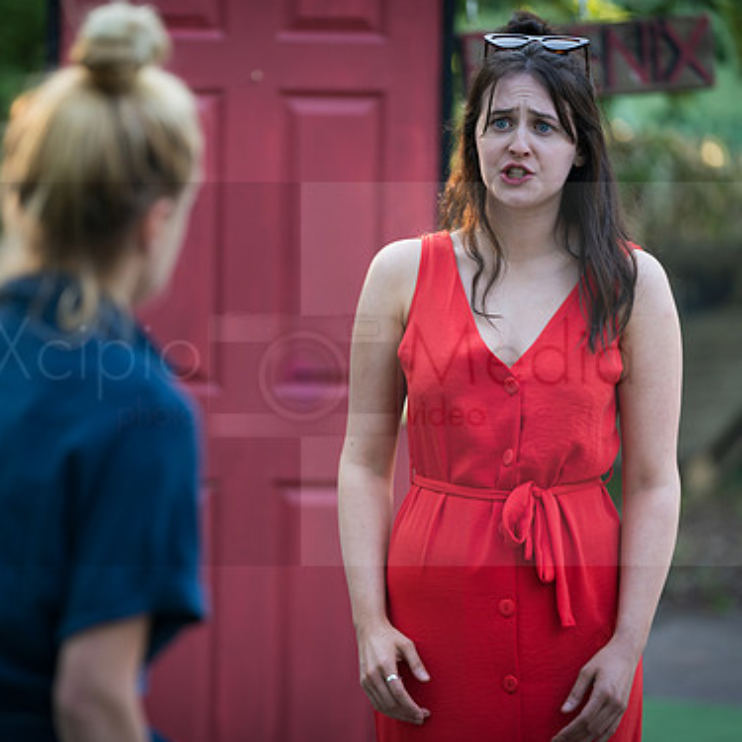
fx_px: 5020
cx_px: 313
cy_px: 379
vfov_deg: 8.5
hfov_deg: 8.5
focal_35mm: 207
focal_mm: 147
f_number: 2.8
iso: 200
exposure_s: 1/160
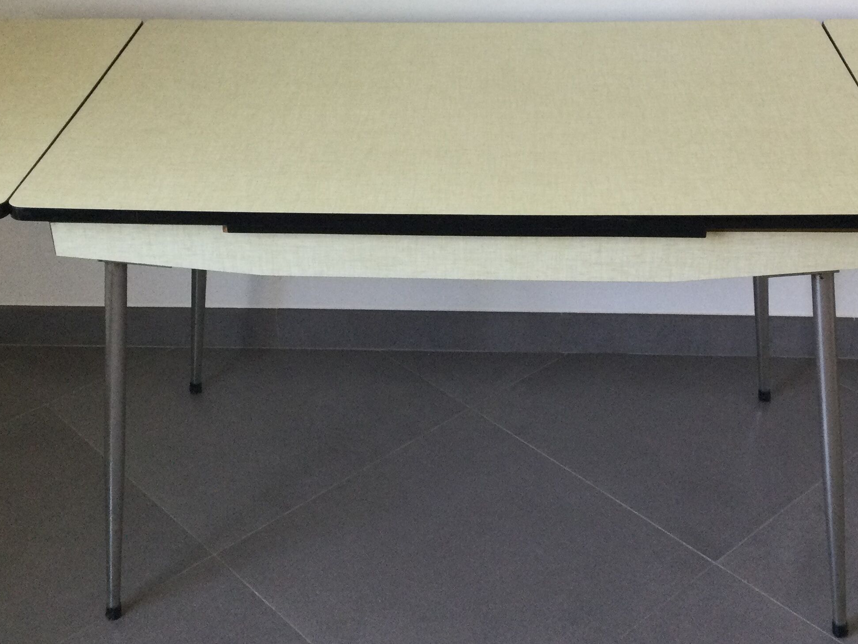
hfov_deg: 36.8
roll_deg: +1.2
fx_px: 1289
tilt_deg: -29.4
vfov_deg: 27.9
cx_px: 466
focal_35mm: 52
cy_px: 249
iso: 40
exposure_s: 1/33
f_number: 2.4
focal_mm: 3.3
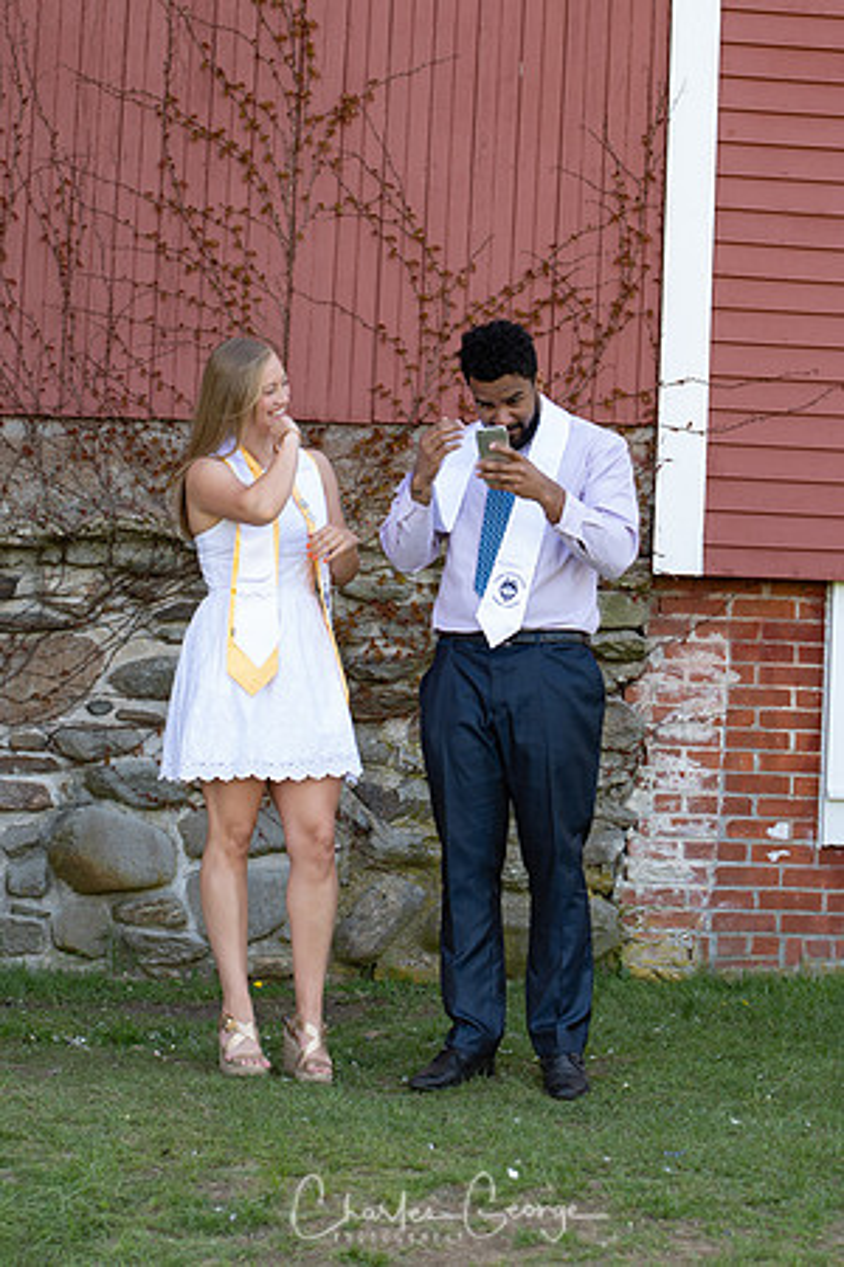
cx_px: 422
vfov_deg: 17.1
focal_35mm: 120
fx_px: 4220
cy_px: 634
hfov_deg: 11.4
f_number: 4.5
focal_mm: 80
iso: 200
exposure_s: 1/125
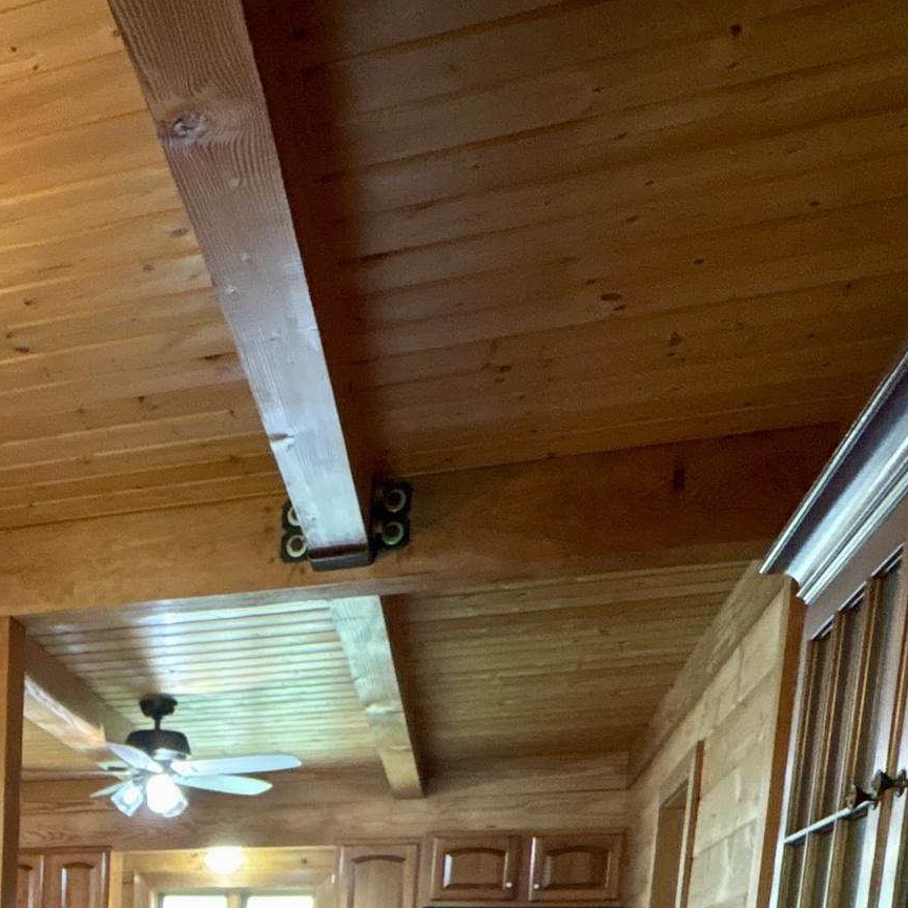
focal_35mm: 44
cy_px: 1179
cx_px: -104
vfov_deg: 30.4
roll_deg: -2.0
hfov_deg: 33.2
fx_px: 1306
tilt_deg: -8.8
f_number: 2.2
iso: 640
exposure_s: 1/30
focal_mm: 2.22
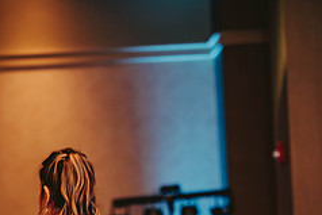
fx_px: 2032
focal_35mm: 227
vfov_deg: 6.0
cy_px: 283
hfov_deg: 9.1
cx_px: 126
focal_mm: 120
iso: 800
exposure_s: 1/60
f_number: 2.8
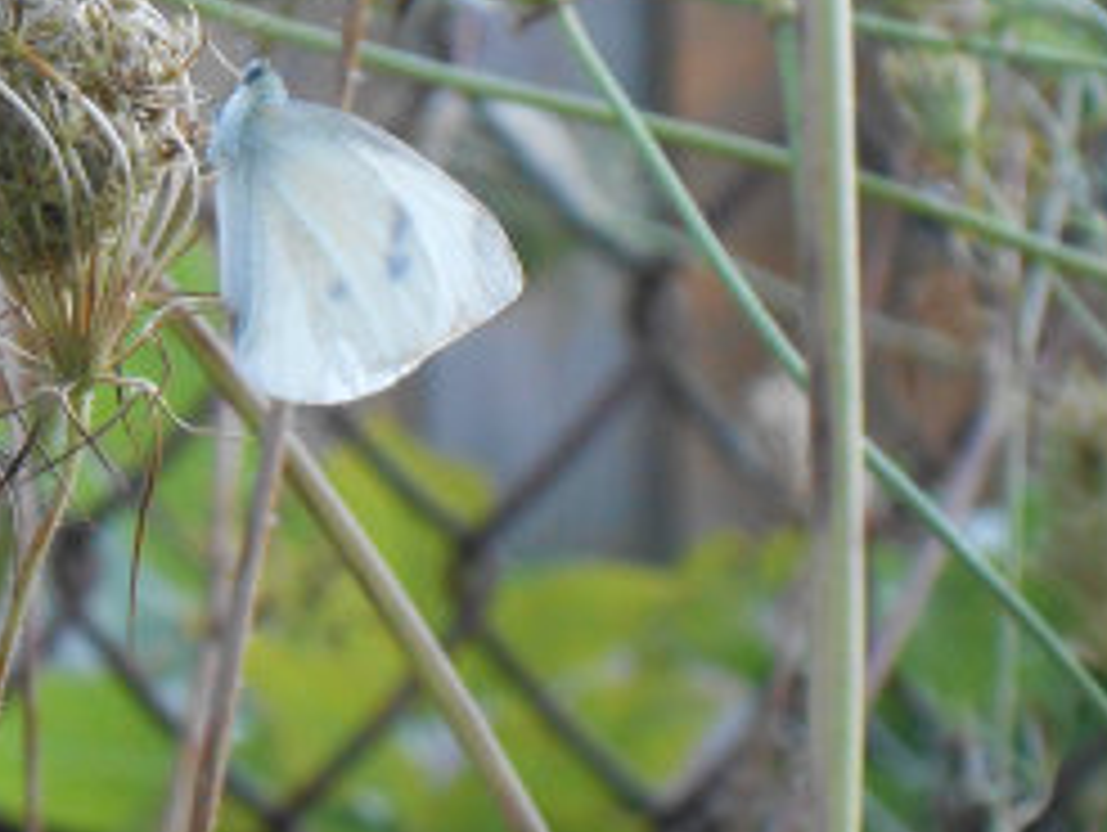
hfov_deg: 5.1
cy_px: 317
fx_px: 12420
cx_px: 207
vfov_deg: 3.8
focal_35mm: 388
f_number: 6.5
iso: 400
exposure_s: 1/25
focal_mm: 27.6
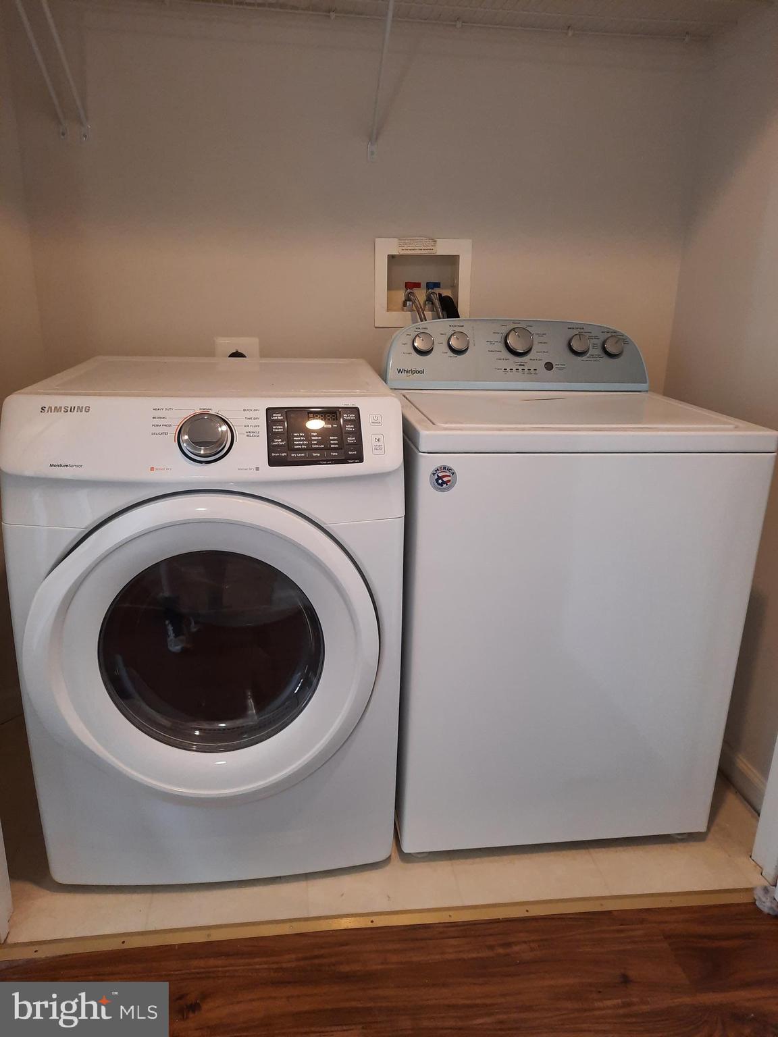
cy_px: 518
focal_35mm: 25
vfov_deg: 69.4
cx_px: 389
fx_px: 749
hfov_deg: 54.9
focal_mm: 4.6
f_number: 2
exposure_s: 1/60
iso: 200
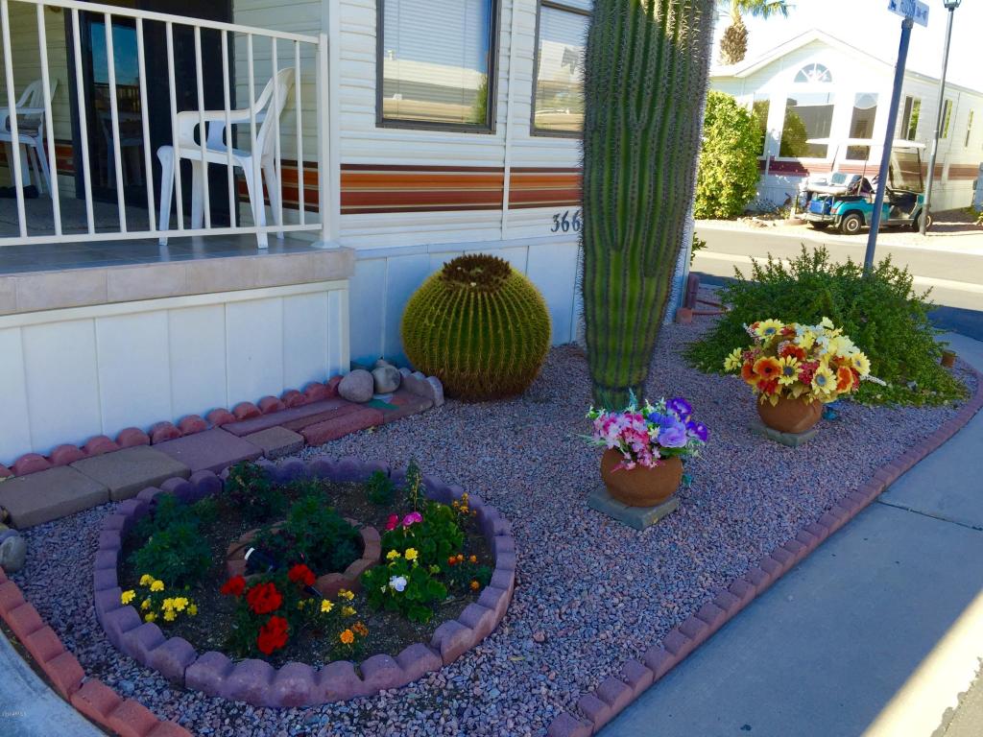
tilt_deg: -15.1
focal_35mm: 29
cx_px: 492
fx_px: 824
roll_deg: -3.3
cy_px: 368
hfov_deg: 61.7
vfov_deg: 48.2
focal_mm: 4.15
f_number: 2.2
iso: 32
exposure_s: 1/444
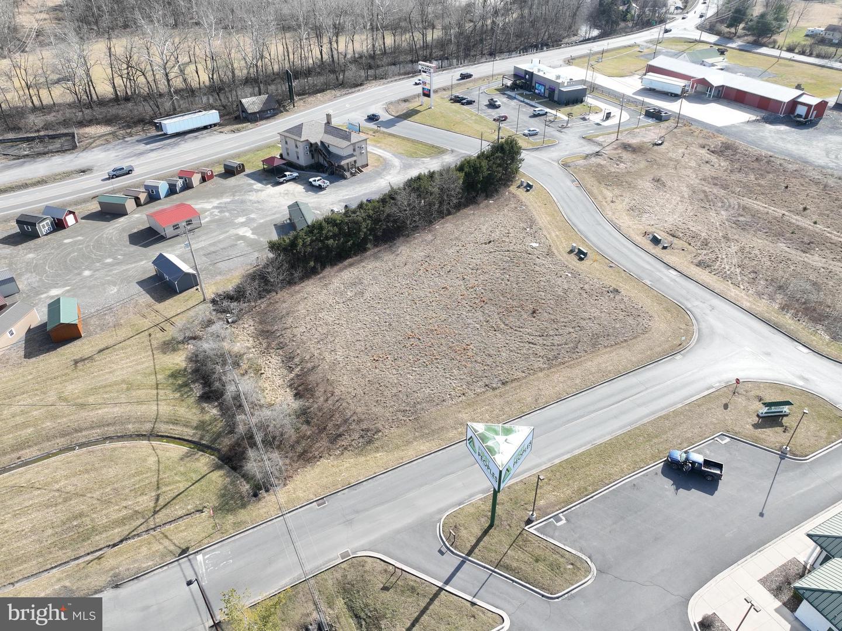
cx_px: 421
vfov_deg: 56.8
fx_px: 584
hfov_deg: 71.6
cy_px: 316
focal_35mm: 24
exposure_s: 1/640
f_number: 2.8
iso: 150
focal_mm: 12.29
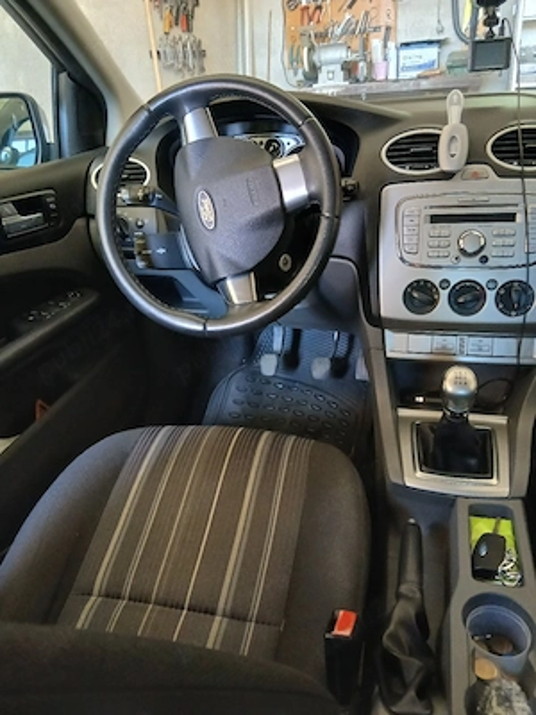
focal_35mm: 26
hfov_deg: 53.1
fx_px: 537
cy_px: 358
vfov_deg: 67.3
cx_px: 268
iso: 500
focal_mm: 3.98
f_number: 1.8
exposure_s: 1/20
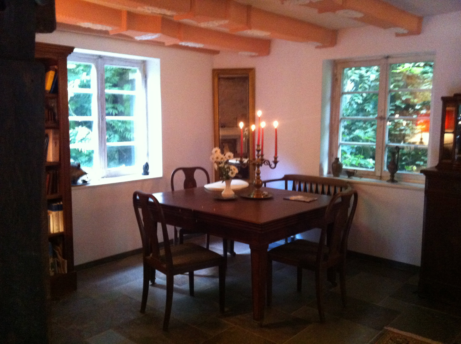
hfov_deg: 52.7
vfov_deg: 40.6
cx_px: 230
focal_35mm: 35
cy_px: 172
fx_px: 465
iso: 640
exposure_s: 1/15
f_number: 2.8
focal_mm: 3.85
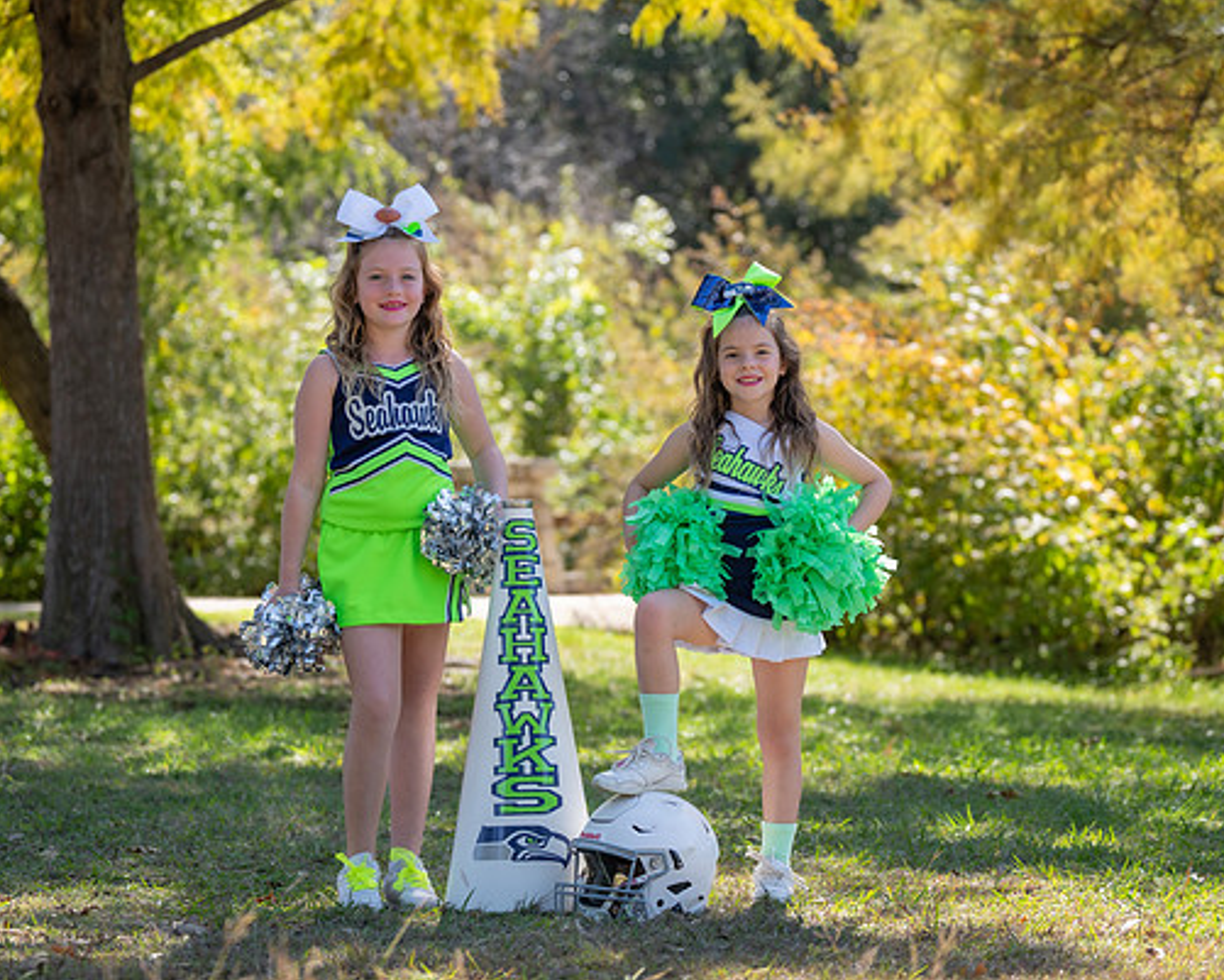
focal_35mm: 110
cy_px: 556
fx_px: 3986
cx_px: 631
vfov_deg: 14.0
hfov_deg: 17.5
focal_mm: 82
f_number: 2.8
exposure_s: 1/500
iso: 100
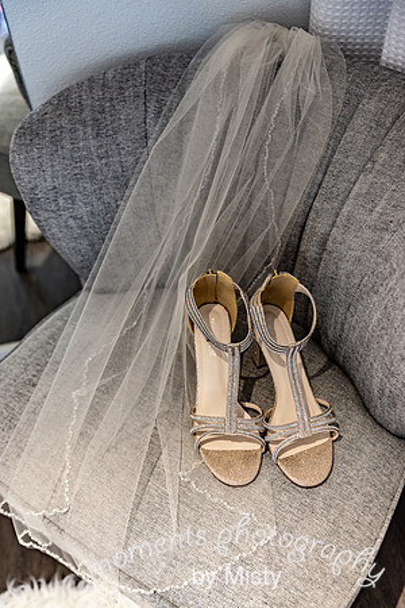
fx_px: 641
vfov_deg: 50.7
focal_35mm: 38
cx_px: 202
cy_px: 304
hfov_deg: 35.1
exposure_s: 1/160
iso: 800
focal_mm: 38
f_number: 2.8
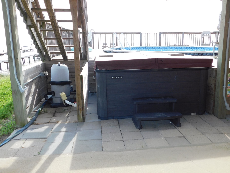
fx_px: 226
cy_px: 91
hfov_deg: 53.9
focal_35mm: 34
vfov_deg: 41.8
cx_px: 126
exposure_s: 1/400
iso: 125
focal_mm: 5.3
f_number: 3.2
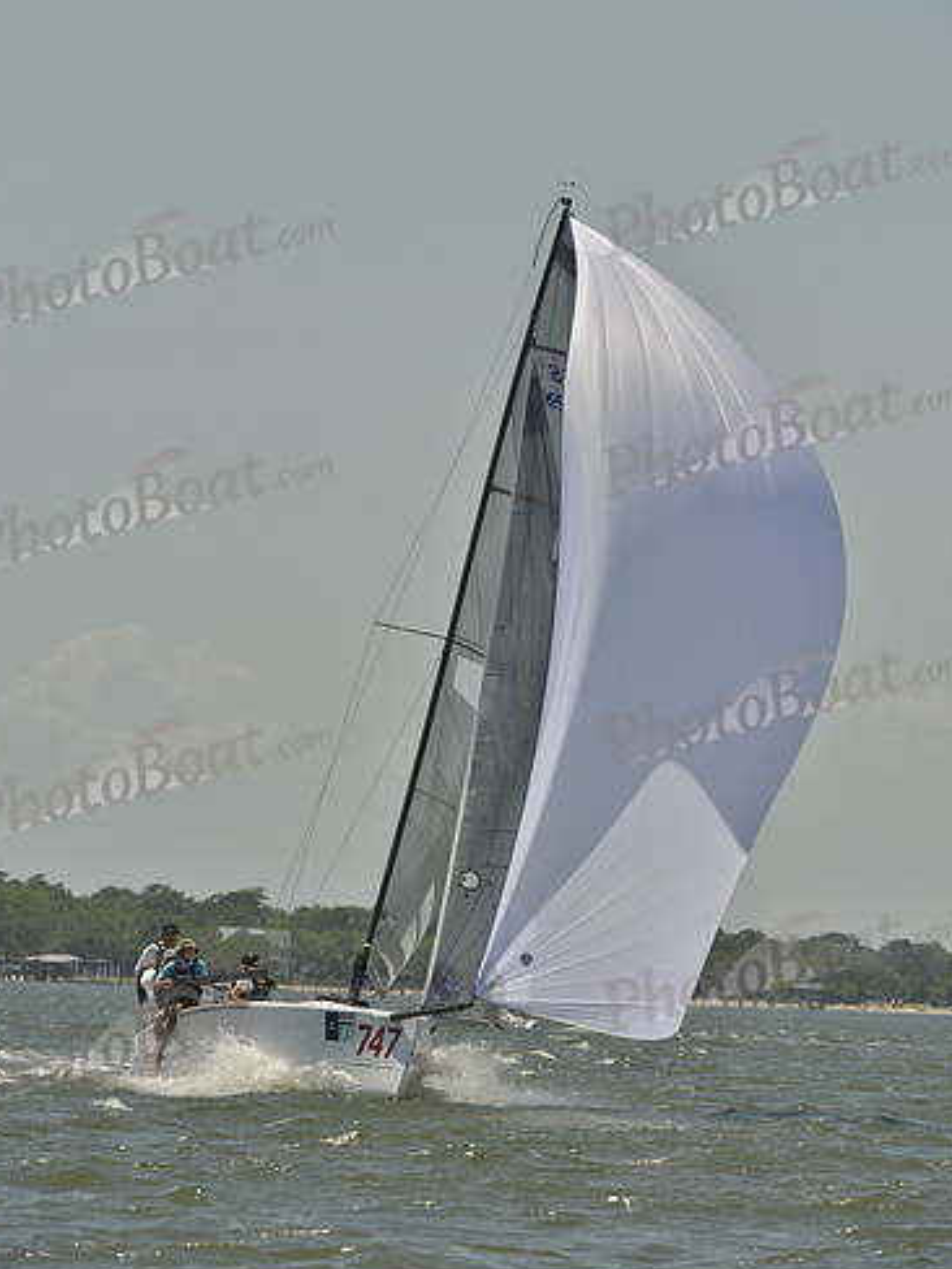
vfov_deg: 6.9
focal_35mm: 286
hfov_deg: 5.2
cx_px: 469
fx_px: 10487
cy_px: 603
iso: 280
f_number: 10
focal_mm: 250
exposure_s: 1/1250
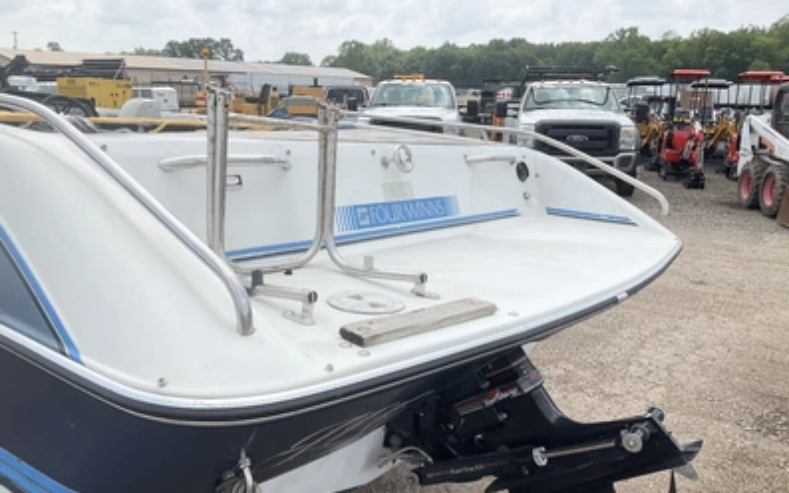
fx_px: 666
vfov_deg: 40.6
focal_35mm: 31
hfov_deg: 61.2
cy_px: 248
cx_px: 394
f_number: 1.8
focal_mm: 3
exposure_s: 1/2427
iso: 25
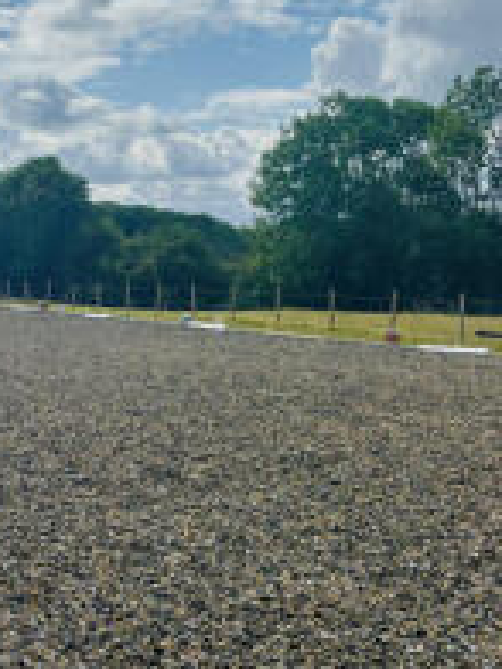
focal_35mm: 58
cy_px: 247
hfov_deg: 24.3
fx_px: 1121
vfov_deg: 33.1
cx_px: 24
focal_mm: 5.96
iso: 50
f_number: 1.6
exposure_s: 1/13889
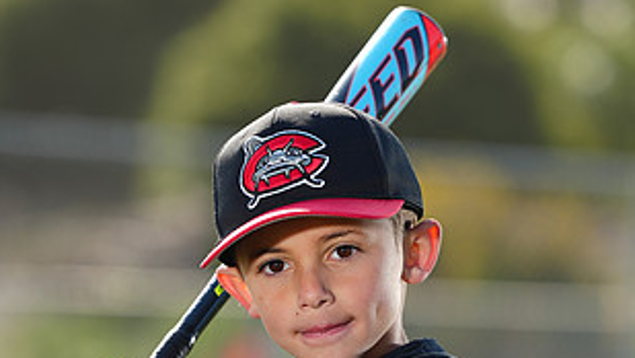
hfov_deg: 5.5
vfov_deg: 3.1
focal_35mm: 393
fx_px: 6619
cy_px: 424
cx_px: 293
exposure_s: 1/250
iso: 64
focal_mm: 200
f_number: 4.5
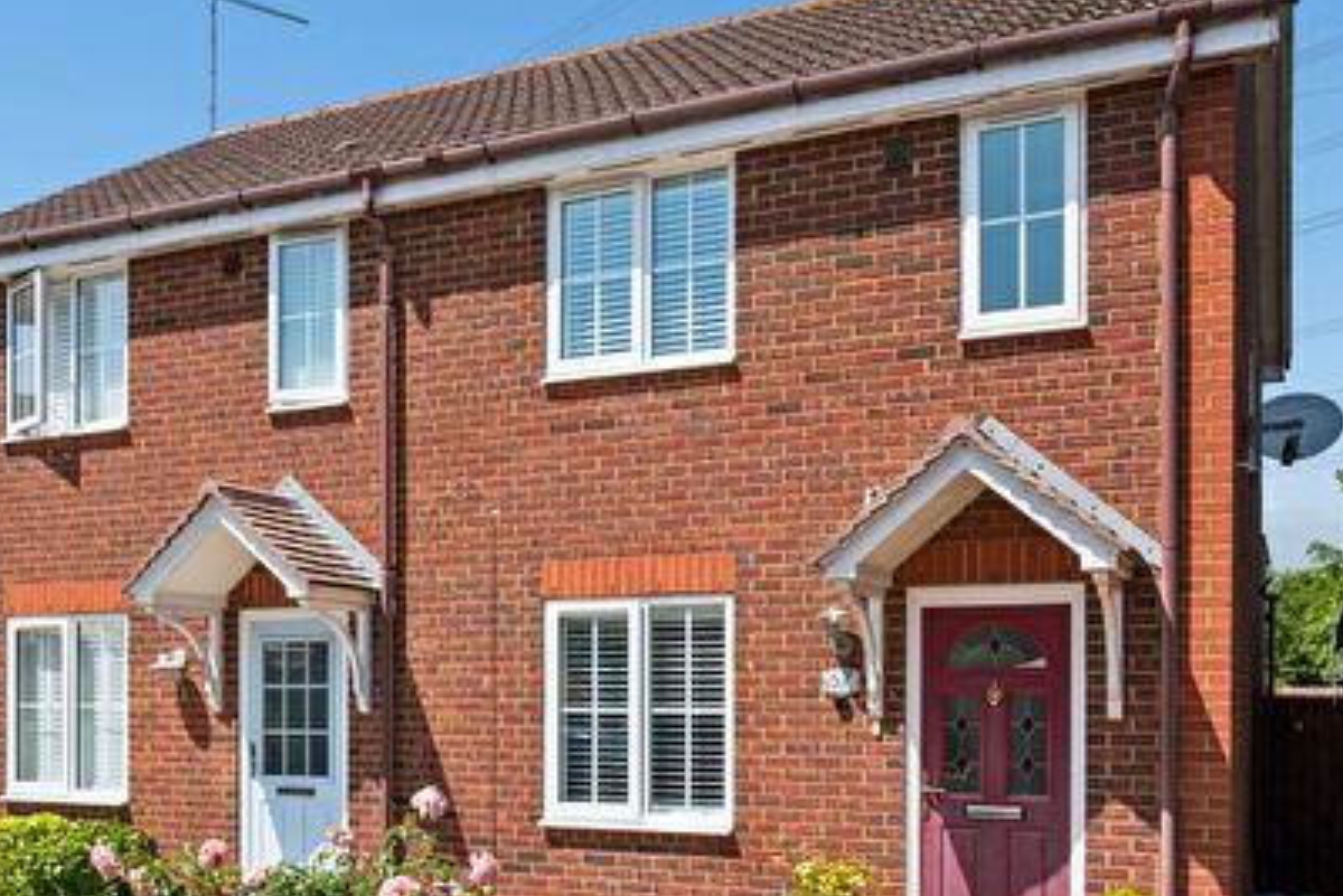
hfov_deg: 52.3
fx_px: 1358
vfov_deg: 36.2
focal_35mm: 36
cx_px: 544
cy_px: 586
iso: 100
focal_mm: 20.8
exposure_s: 1/250
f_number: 8
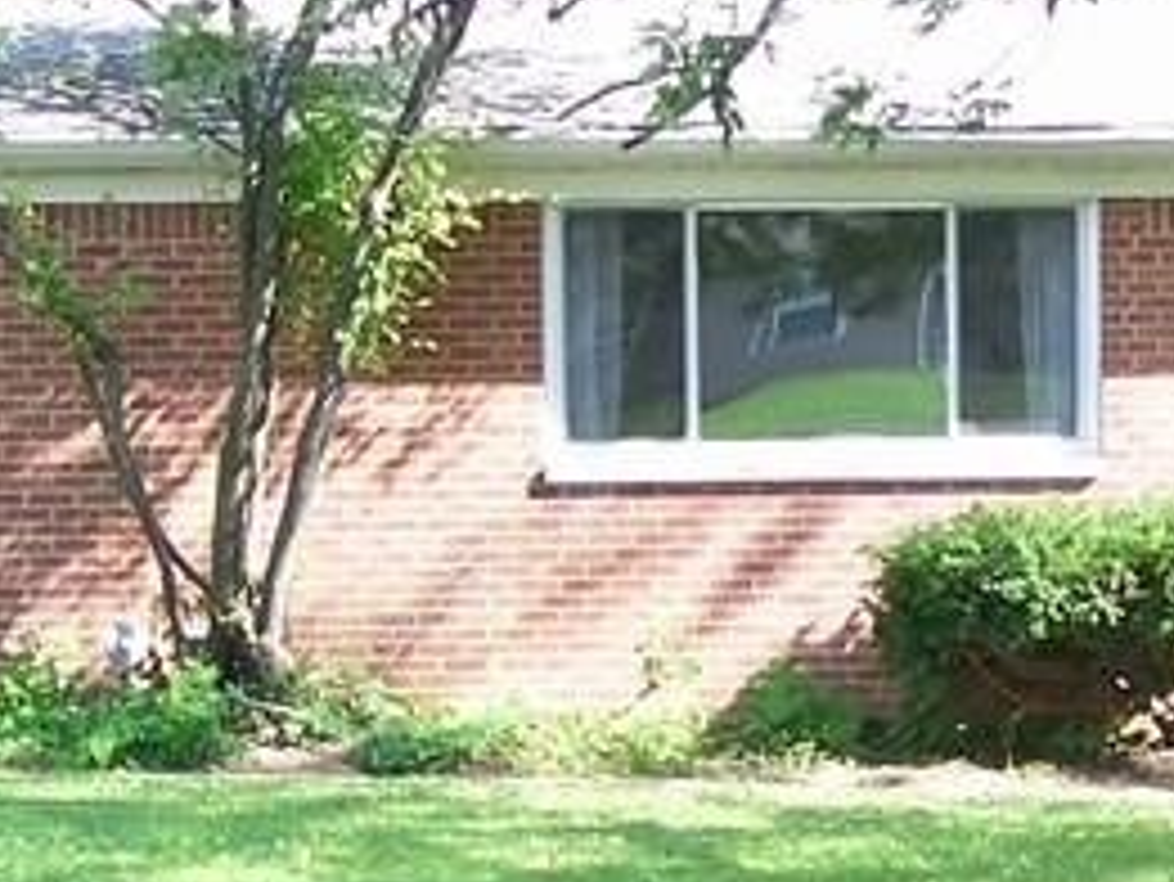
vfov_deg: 10.5
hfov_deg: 13.9
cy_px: 760
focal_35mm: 141
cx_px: 990
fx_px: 4784
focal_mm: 6
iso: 80
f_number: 2.7
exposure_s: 1/199
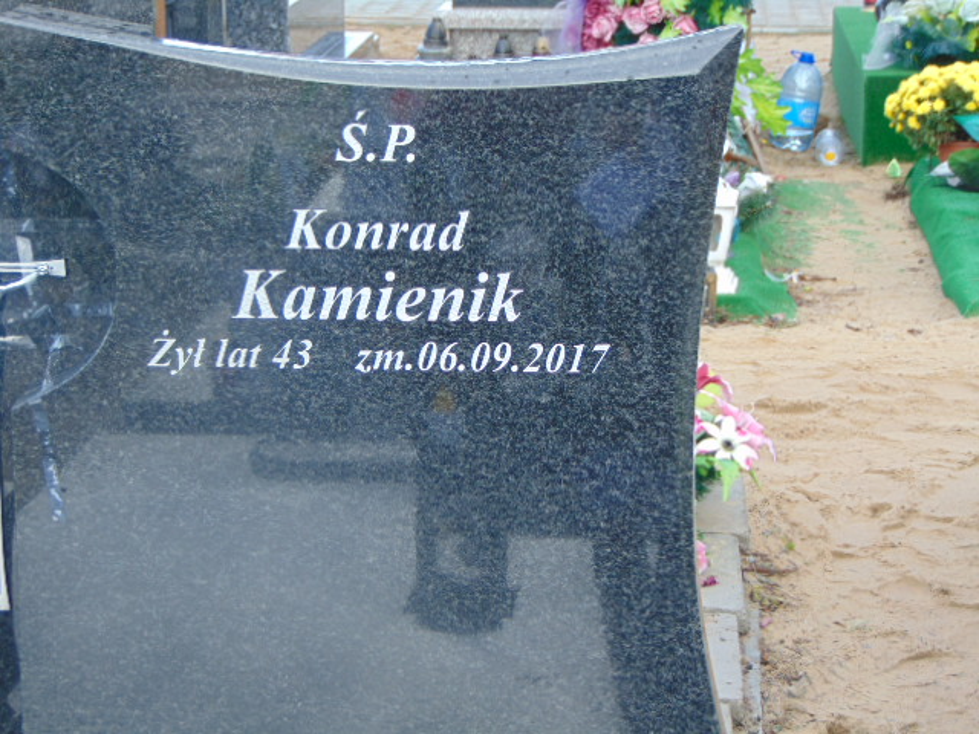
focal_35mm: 108
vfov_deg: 13.7
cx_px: 490
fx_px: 3054
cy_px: 367
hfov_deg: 18.2
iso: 80
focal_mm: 19.4
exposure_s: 1/100
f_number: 3.9
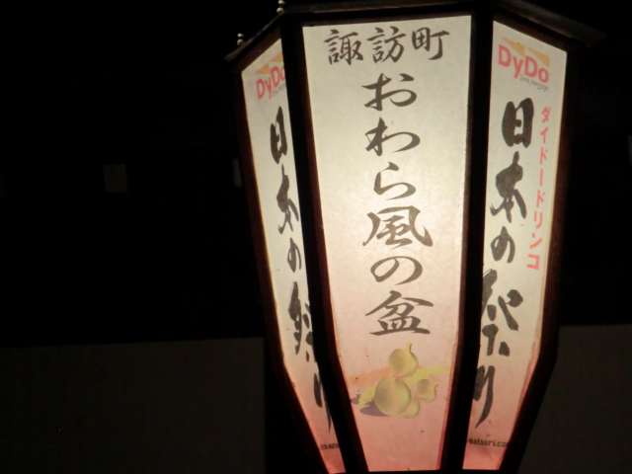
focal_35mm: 91
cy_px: 237
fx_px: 1661
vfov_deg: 16.2
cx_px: 316
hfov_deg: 21.5
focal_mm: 16.5
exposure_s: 1/100
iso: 320
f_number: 5.4
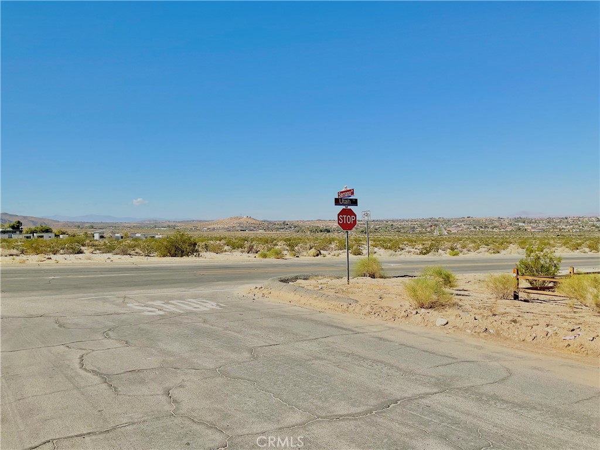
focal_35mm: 29
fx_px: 503
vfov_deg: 48.2
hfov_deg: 61.7
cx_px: 300
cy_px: 225
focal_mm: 3
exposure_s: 1/3534
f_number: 1.8
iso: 16
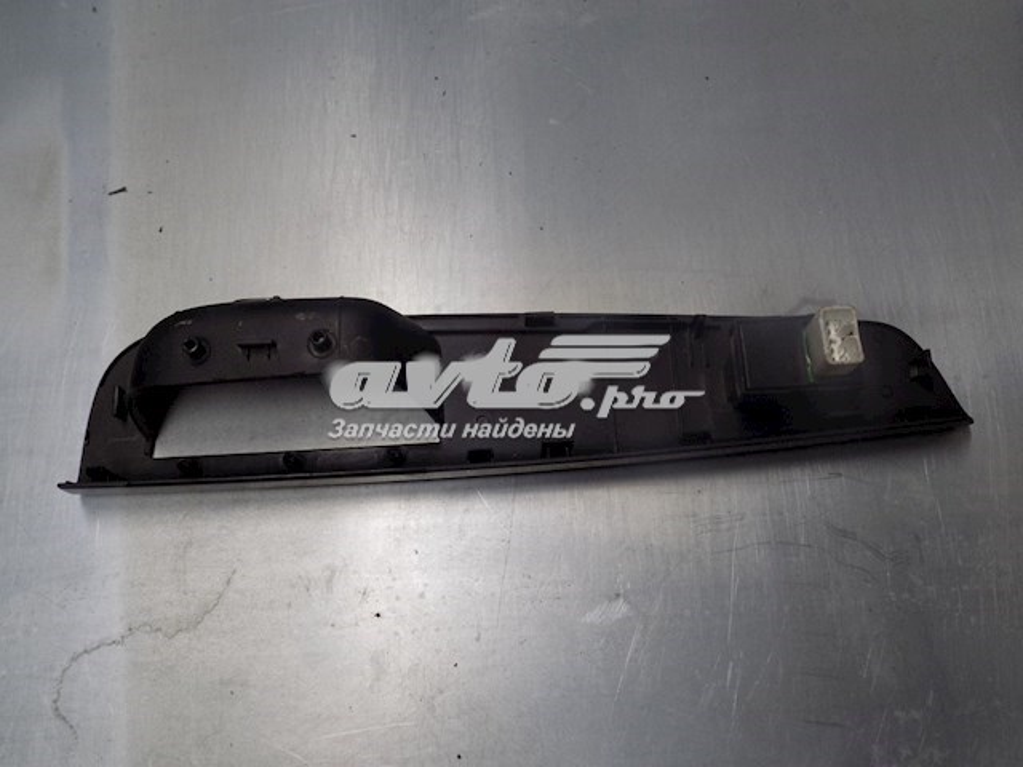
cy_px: 384
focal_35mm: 34
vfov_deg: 41.8
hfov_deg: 54.0
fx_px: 1005
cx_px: 512
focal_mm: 6.1
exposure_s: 1/30
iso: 125
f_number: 3.4
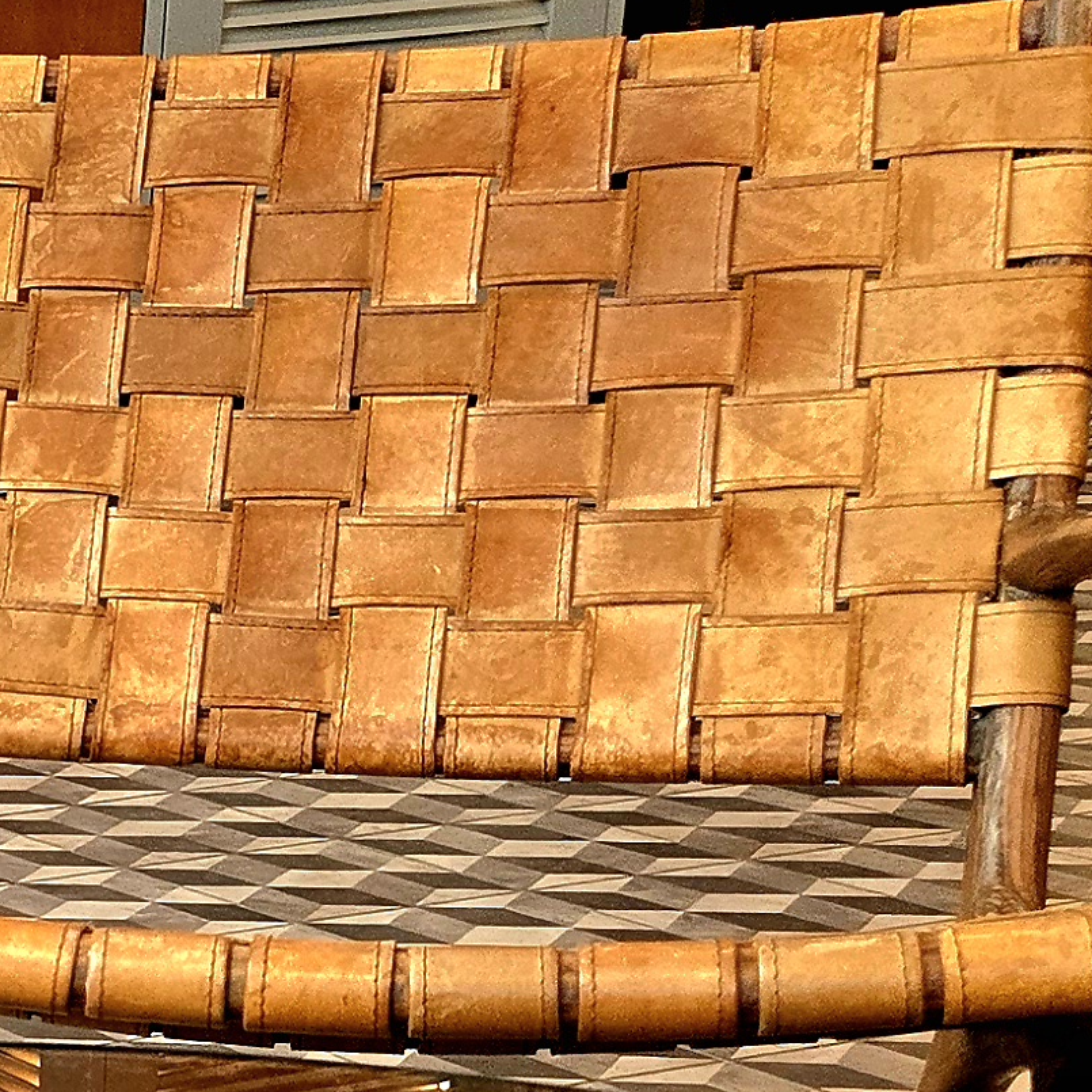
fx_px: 3605
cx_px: -1413
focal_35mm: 101
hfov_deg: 13.4
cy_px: 1110
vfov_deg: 16.8
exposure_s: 1/59.5
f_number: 1.8
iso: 125
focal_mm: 5.4
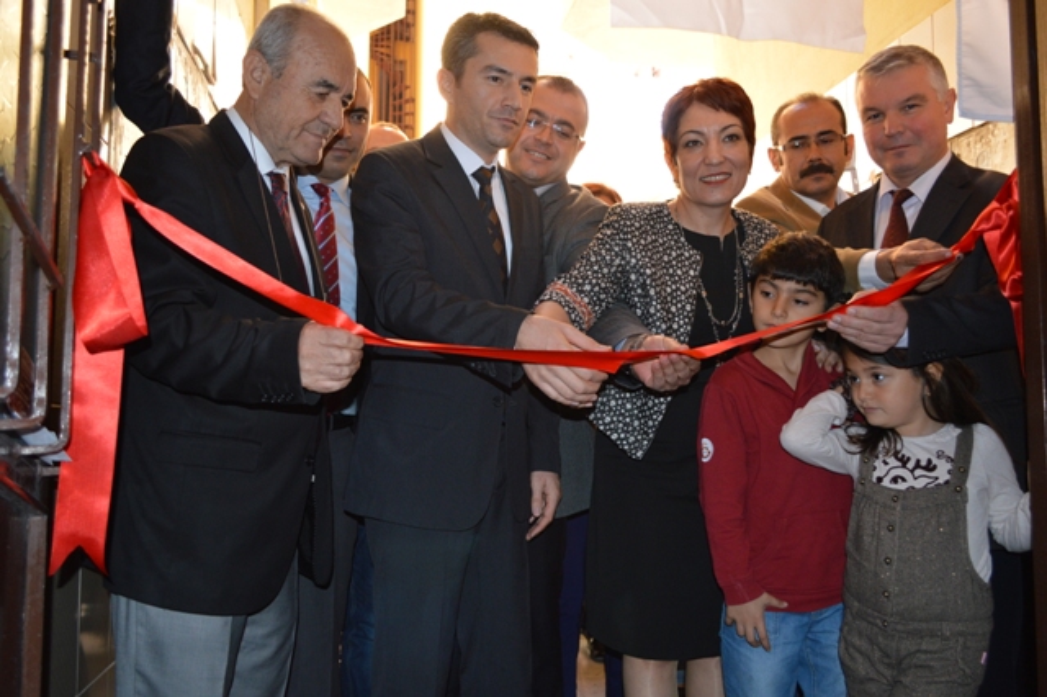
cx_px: 524
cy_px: 348
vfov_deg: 43.6
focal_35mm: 30
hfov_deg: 62.0
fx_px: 872
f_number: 3.8
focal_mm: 20
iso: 560
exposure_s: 1/60
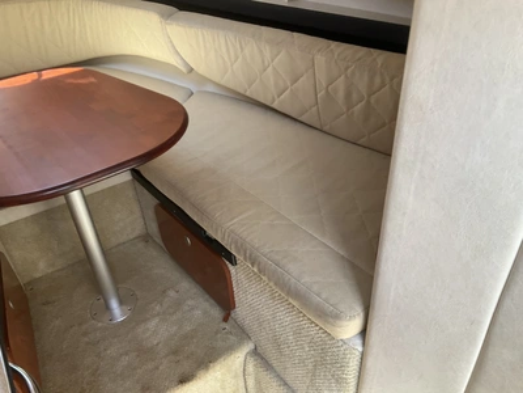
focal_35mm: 29
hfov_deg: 61.7
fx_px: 438
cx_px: 262
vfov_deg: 48.2
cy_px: 196
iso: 64
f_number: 1.8
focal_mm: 3
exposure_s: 1/122
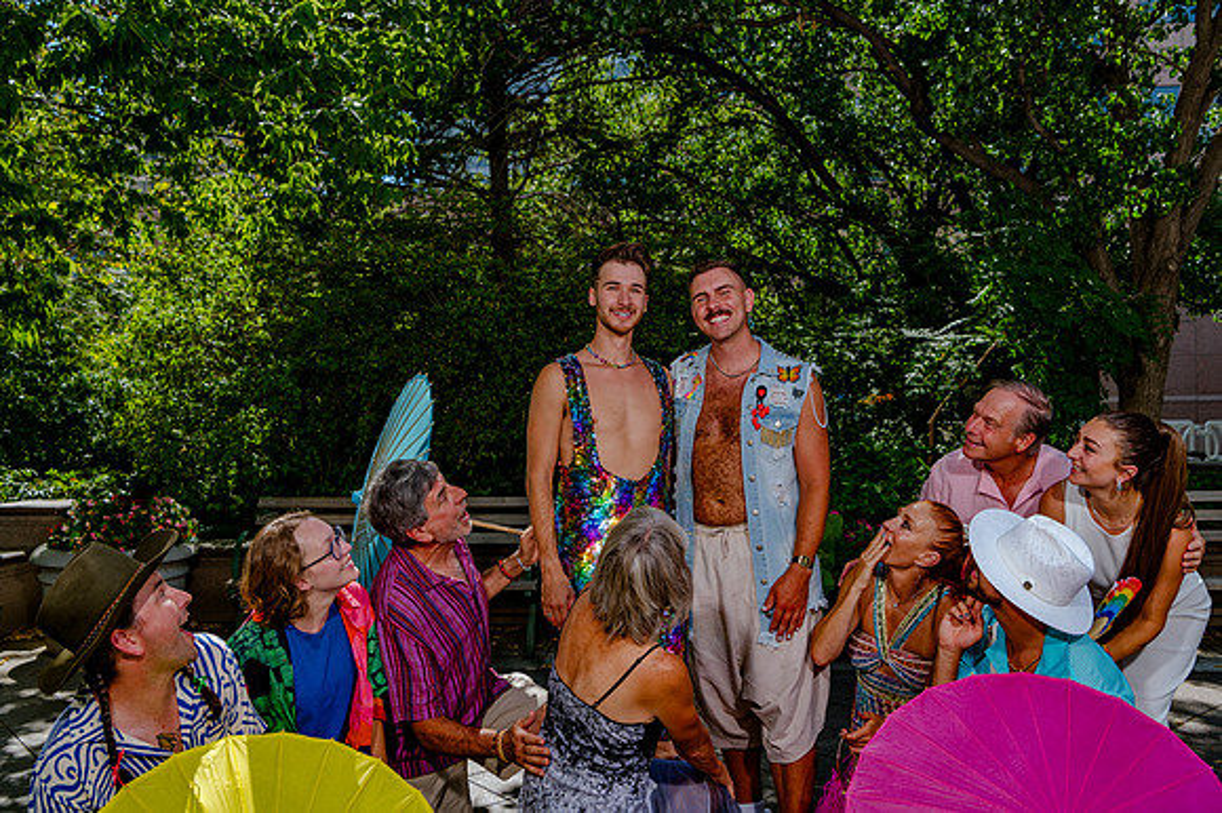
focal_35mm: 34
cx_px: 611
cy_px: 406
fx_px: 1168
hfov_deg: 55.2
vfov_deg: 38.4
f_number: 7.1
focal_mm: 34
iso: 200
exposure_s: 1/320
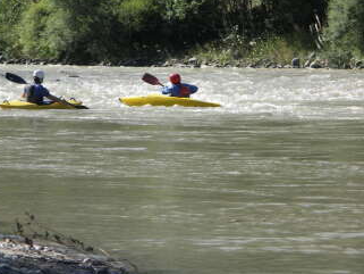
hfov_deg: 7.9
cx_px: 156
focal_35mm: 249
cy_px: 111
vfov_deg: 6.0
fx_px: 2619
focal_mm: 50.8
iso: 50
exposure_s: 1/400
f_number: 3.5
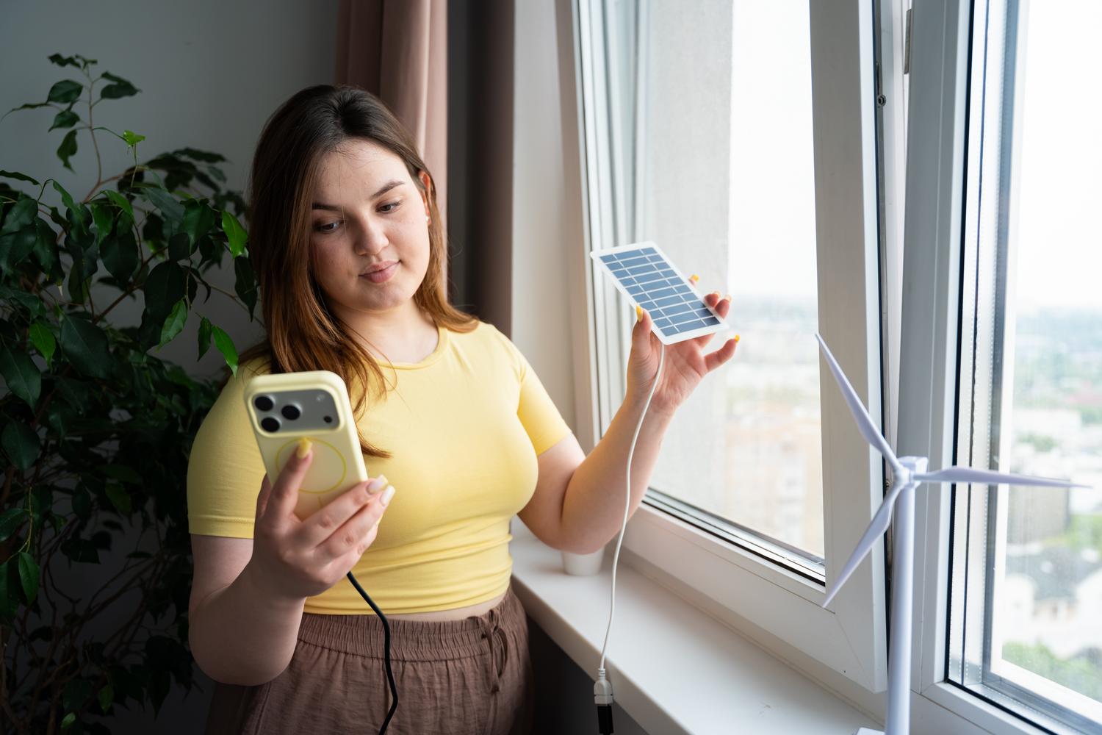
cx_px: 551
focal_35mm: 31
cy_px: 368
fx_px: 943
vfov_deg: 42.6
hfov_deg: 60.6
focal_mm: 30.8
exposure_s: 1/160
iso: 640
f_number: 2.8
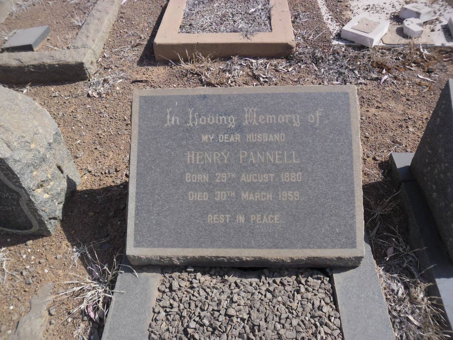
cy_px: 170
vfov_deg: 51.4
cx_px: 226
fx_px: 353
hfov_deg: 65.3
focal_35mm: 27
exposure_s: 1/583
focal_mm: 4.9
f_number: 3.5
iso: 80
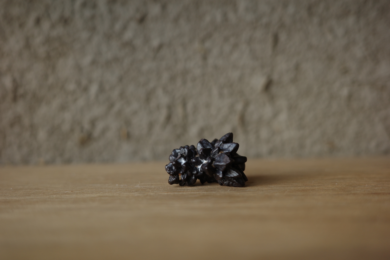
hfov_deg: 48.5
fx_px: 433
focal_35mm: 40
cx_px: 195
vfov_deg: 33.4
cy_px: 130
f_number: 2.8
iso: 200
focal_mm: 26
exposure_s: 1/125
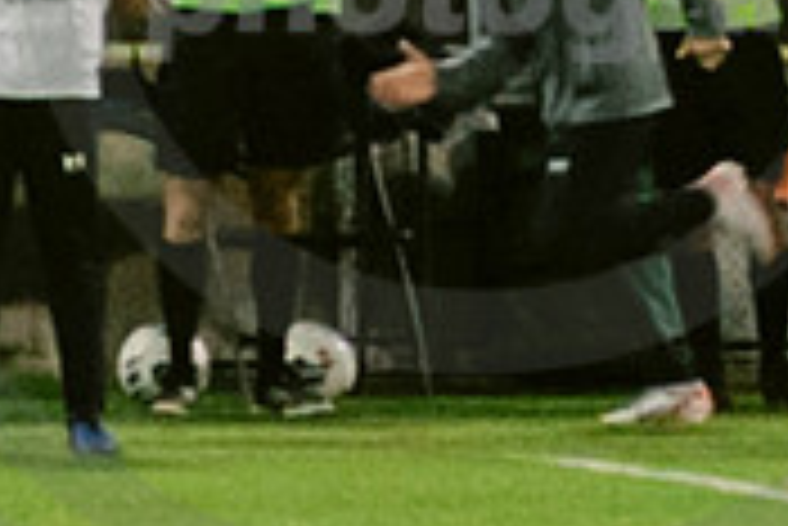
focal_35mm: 1595
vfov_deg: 0.9
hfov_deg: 1.3
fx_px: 34941
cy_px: 144
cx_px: 613
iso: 2000
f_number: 4
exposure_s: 1/160
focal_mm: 70
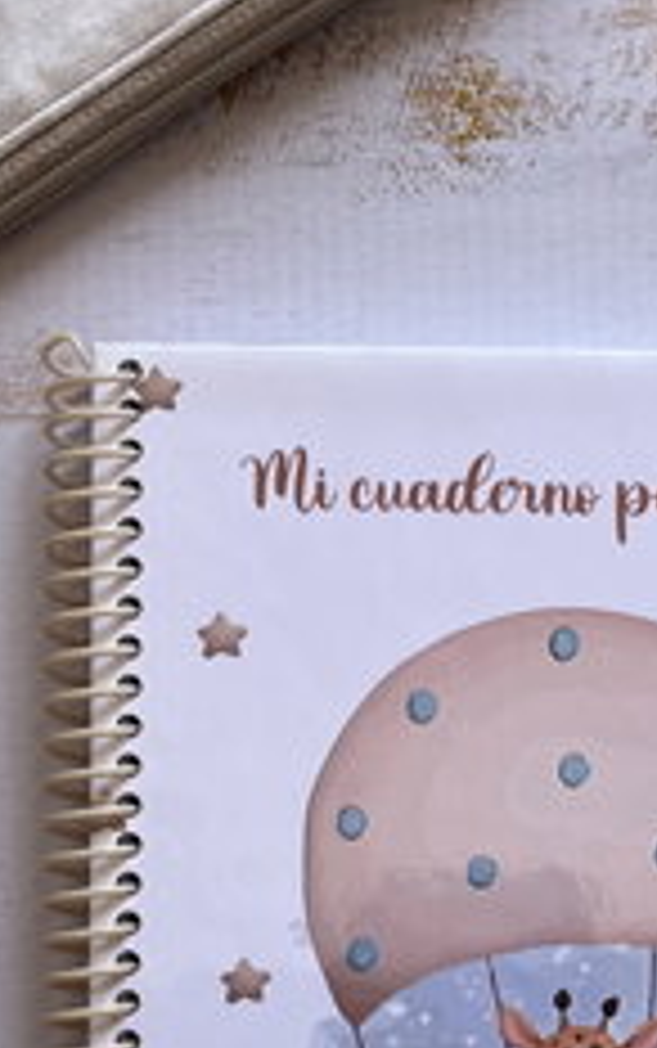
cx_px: 576
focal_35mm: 63
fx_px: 1802
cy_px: 929
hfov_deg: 20.3
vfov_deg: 31.1
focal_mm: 5.1
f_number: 1.6
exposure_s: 1/140
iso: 32
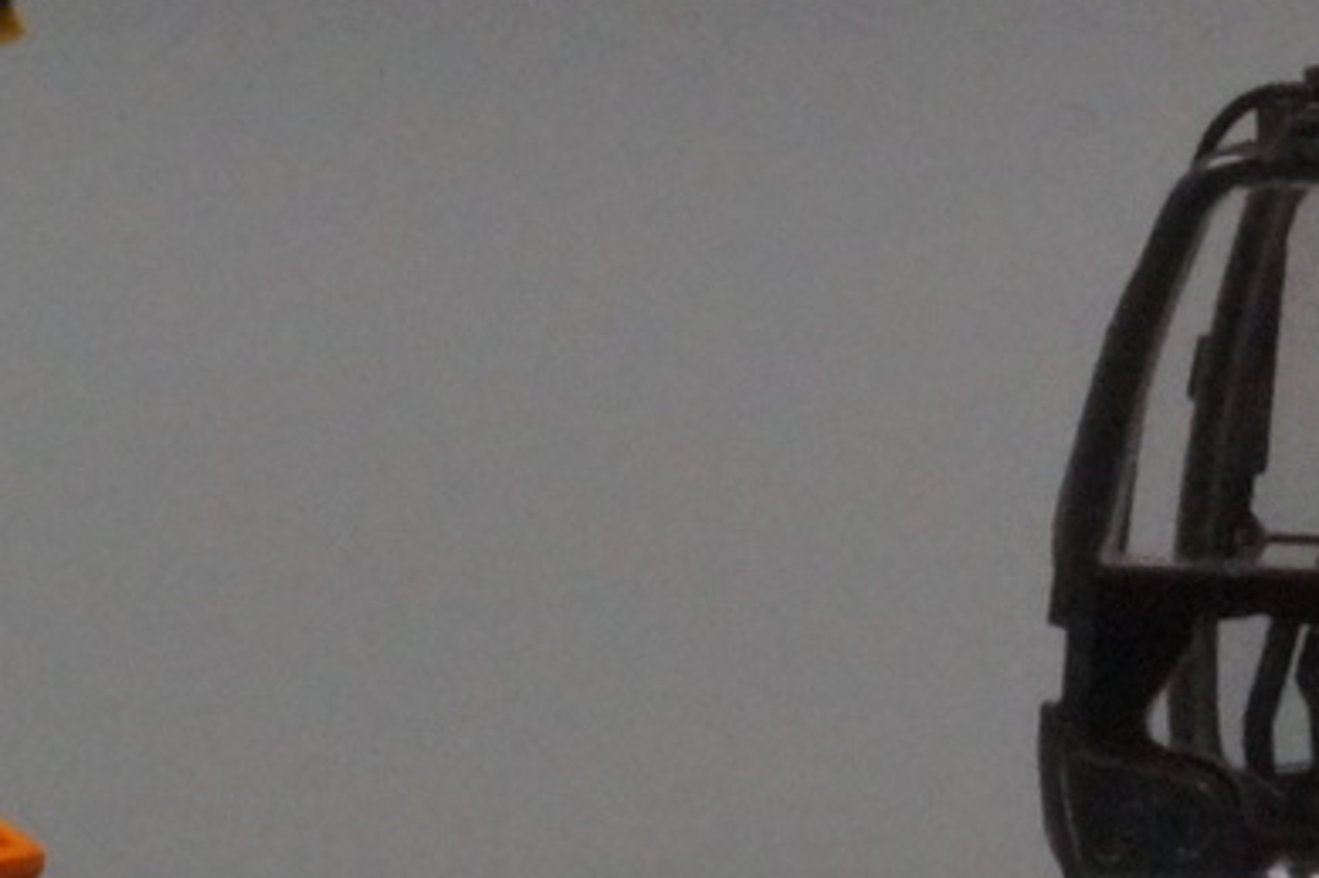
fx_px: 6775
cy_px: -178
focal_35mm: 185
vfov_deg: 7.4
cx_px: 2143
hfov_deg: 10.6
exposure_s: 1/10
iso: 3200
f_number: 25
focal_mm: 24
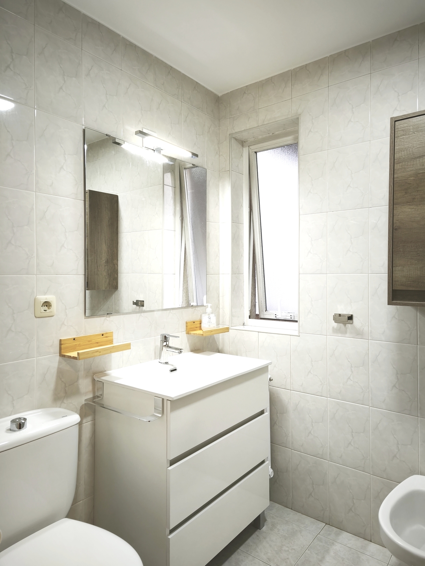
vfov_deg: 73.9
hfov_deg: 58.9
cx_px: 212
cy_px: 283
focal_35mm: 23
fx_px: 377
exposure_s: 1/50
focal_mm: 5.35
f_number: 1.7
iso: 125
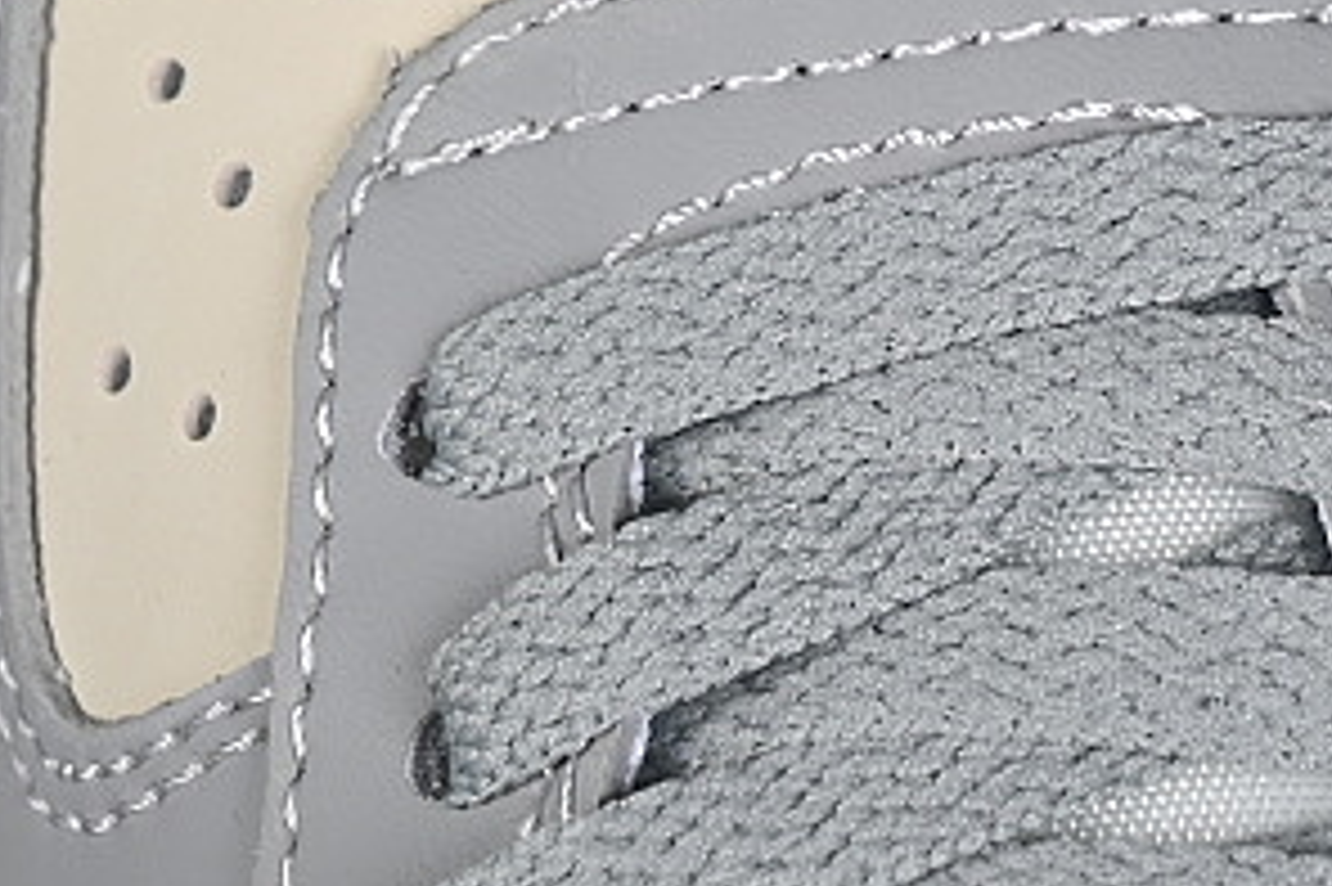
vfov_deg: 5.0
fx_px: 10132
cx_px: 904
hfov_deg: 7.5
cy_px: -103
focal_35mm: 274
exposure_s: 1/80
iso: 160
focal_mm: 50
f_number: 7.1
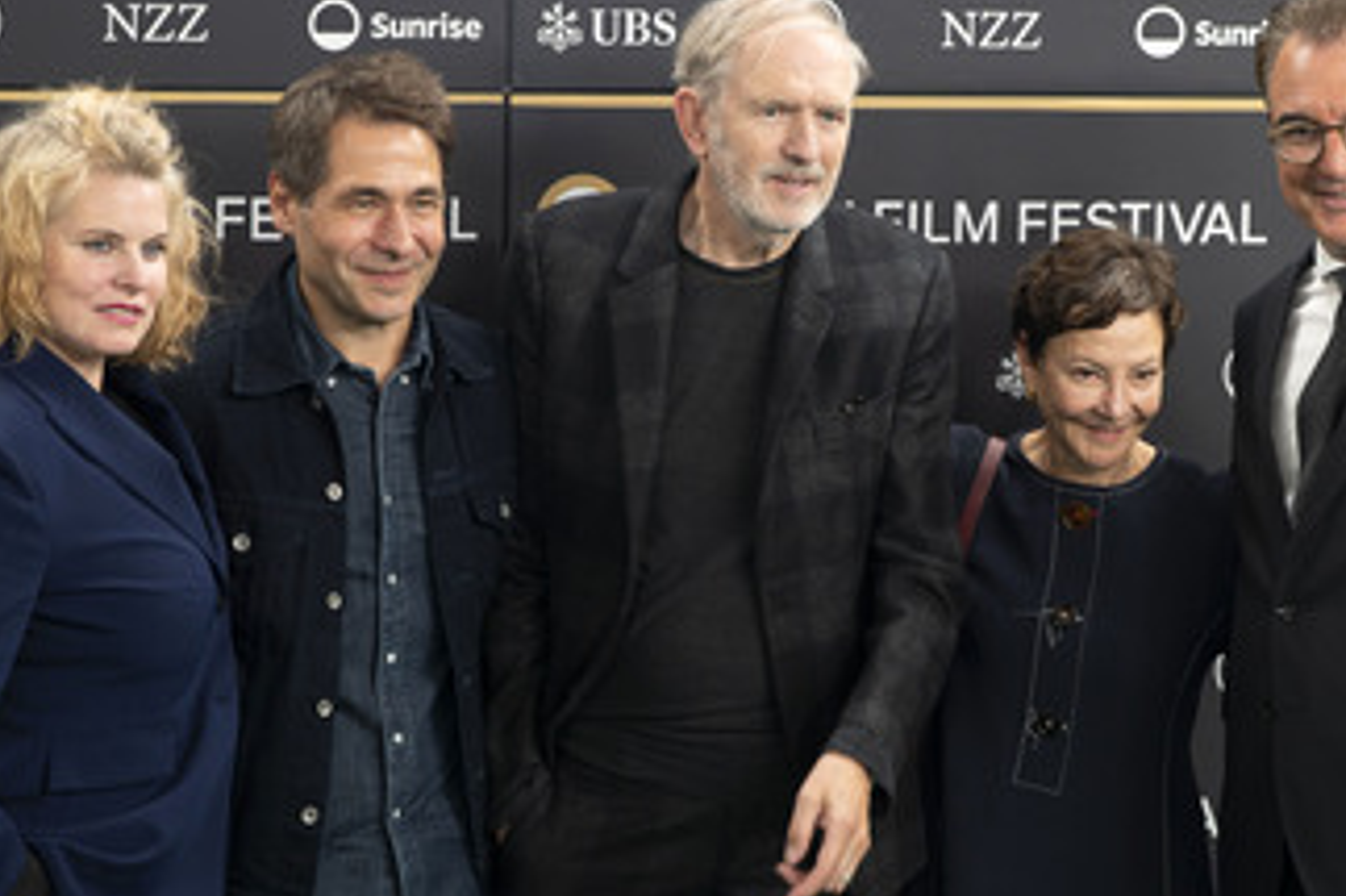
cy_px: 404
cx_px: 624
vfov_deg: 12.3
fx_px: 4148
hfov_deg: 18.4
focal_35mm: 111
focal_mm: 70
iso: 400
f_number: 4.5
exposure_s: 1/200
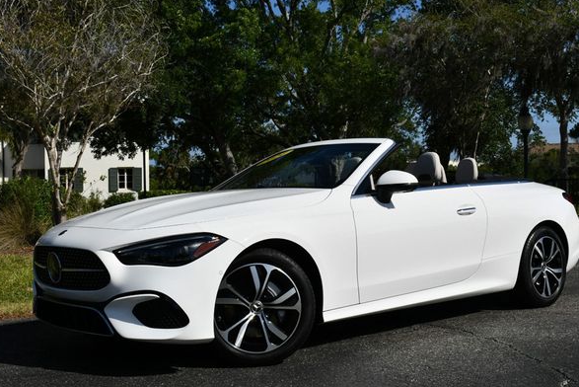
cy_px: 190
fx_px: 772
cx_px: 304
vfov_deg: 28.1
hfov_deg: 41.1
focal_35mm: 48
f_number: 11
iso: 100
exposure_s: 1/500
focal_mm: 22
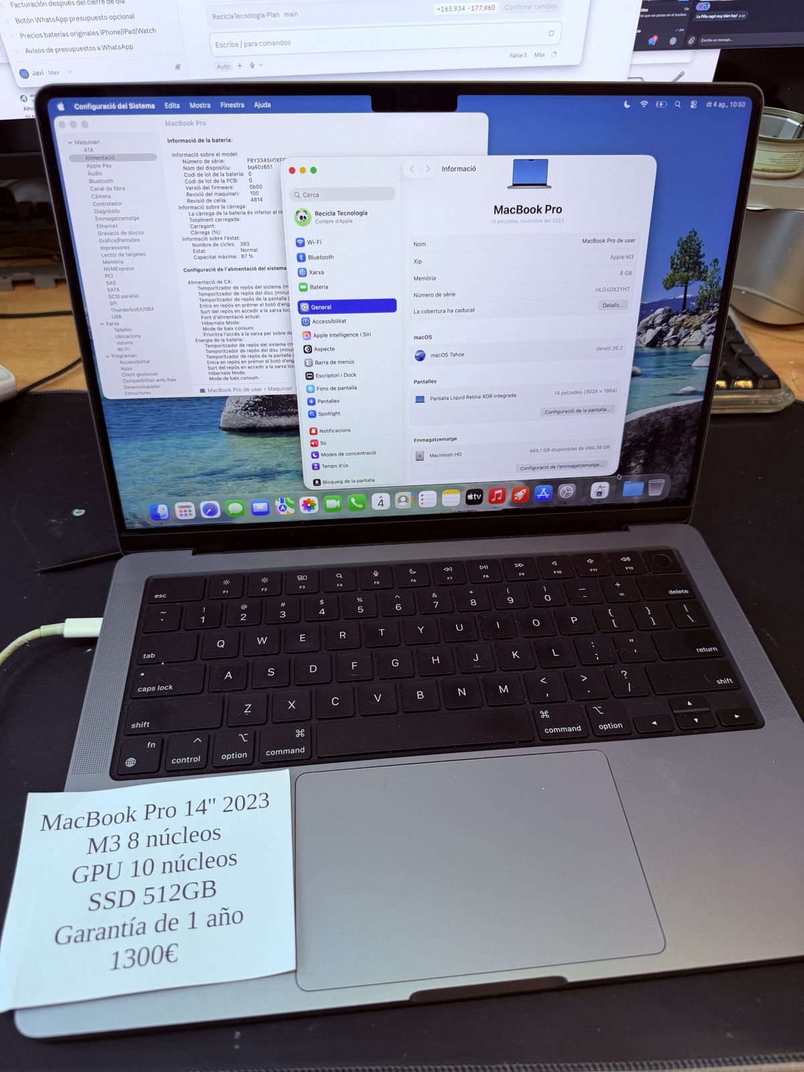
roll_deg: -1.6
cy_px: 536
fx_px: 743
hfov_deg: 56.8
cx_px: 402
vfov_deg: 71.6
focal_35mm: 24
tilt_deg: -43.3
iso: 100
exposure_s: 1/100
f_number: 1.78
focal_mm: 6.76
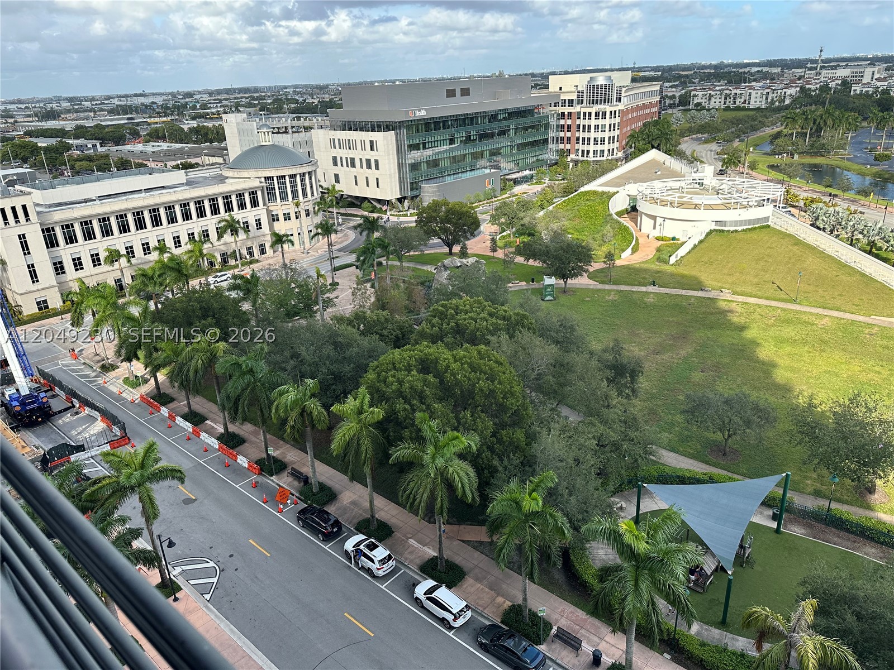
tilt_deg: -21.4
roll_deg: +2.6
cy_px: 335
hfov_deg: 71.6
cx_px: 447
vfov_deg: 56.8
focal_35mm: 24
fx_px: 620
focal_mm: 6.86
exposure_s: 1/1272
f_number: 1.78
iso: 80
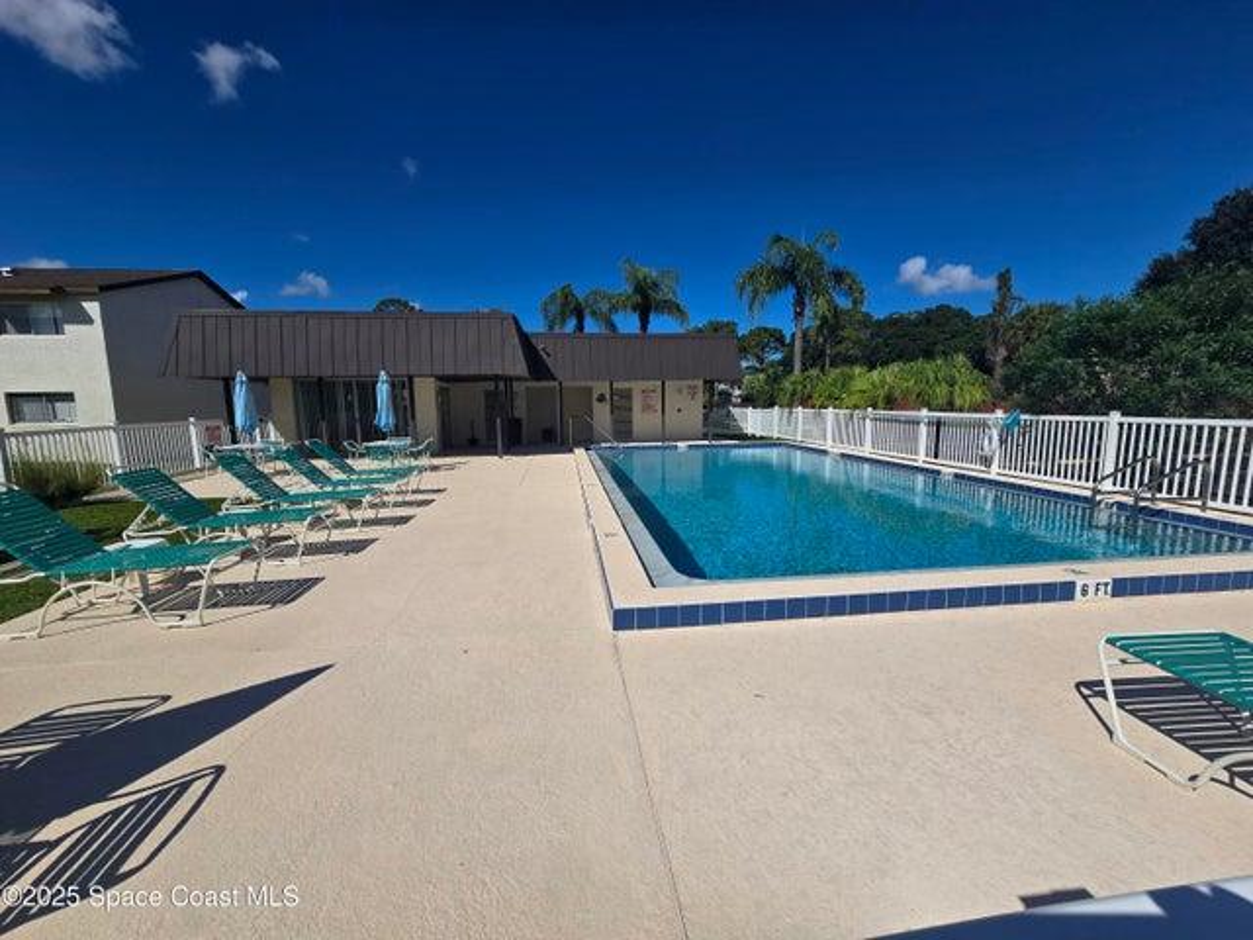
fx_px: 471
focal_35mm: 13
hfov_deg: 106.2
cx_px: 626
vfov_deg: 89.9
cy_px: 470
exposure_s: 1/6444
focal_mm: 2.2
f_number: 2.2
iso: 50
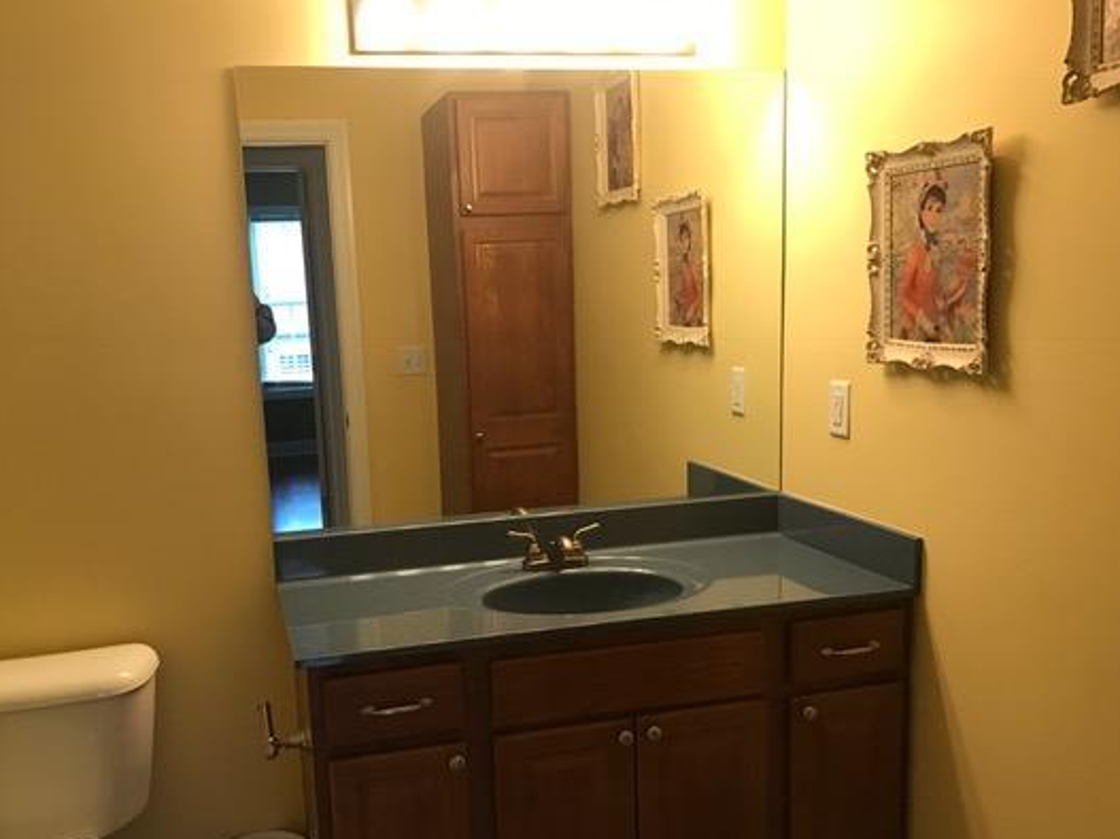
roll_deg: +1.9
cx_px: 506
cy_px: 508
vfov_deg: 41.6
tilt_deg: -9.6
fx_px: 1100
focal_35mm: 34
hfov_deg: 53.9
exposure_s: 1/17
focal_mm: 3.99
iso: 40
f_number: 1.8
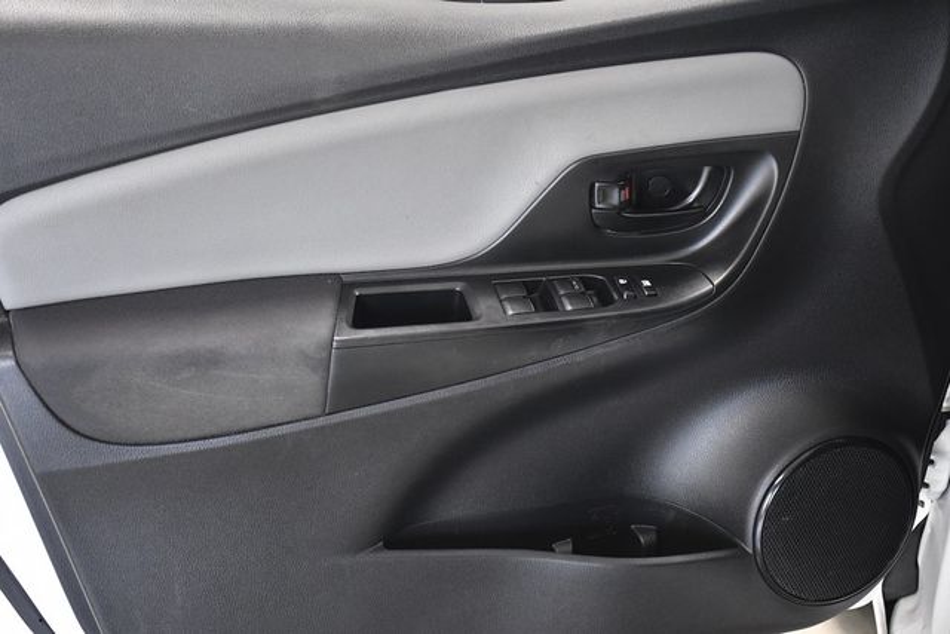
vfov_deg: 26.0
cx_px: 475
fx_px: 1372
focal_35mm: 52
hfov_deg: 38.2
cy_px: 317
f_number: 4.2
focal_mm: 35
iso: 2500
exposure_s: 1/250
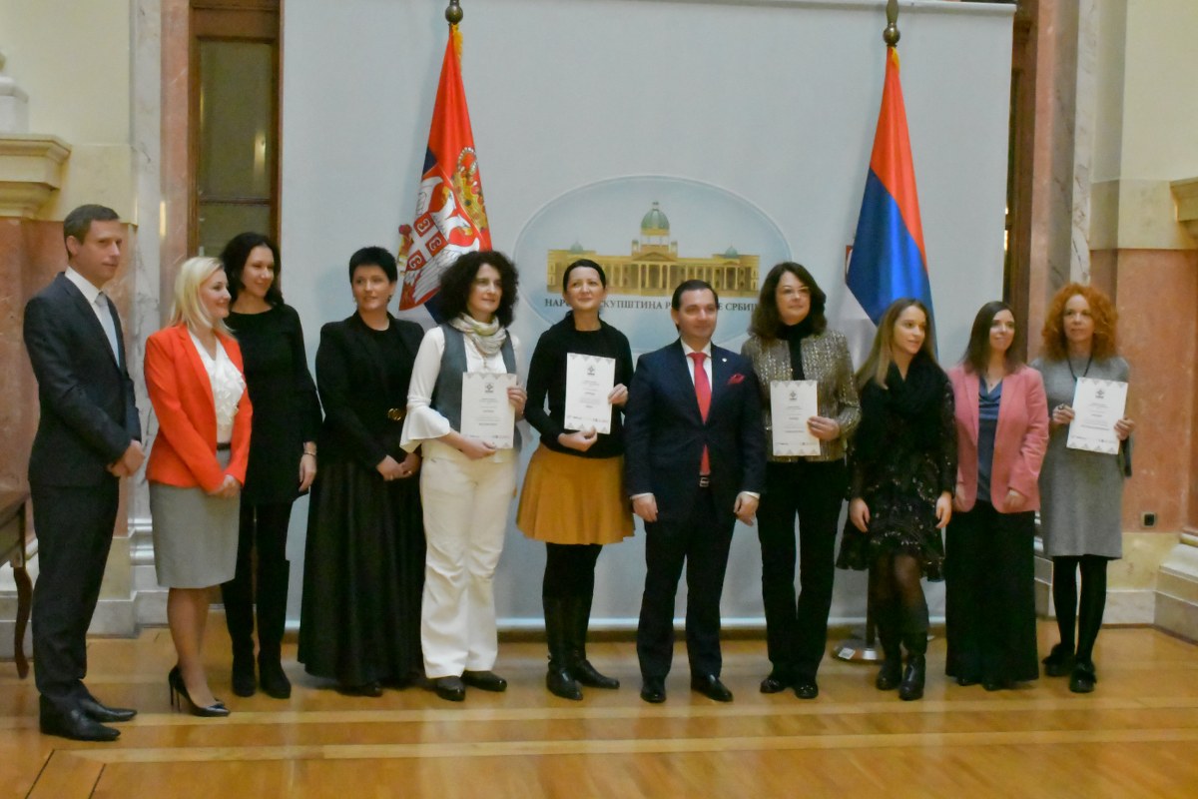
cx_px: 599
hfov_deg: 38.9
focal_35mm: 51
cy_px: 400
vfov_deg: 26.5
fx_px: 1697
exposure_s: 1/80
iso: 51200
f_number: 20
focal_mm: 34
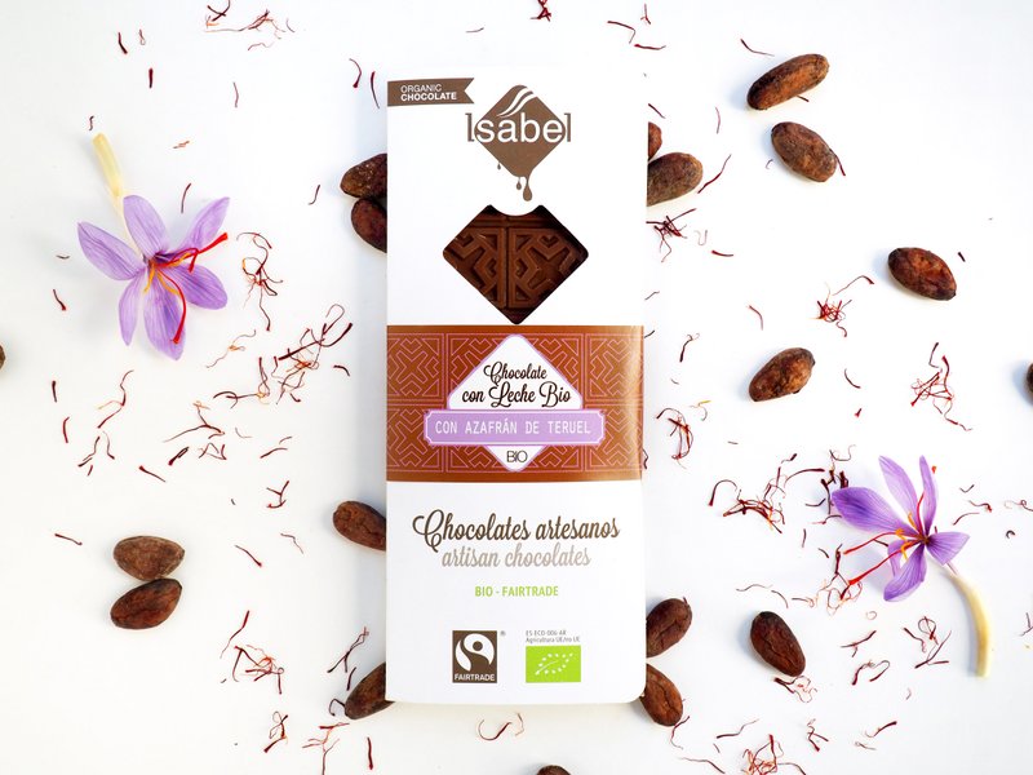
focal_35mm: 40
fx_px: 1194
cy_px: 388
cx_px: 516
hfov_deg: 46.8
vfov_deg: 36.0
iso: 200
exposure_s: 1/60
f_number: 7.1
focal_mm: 20
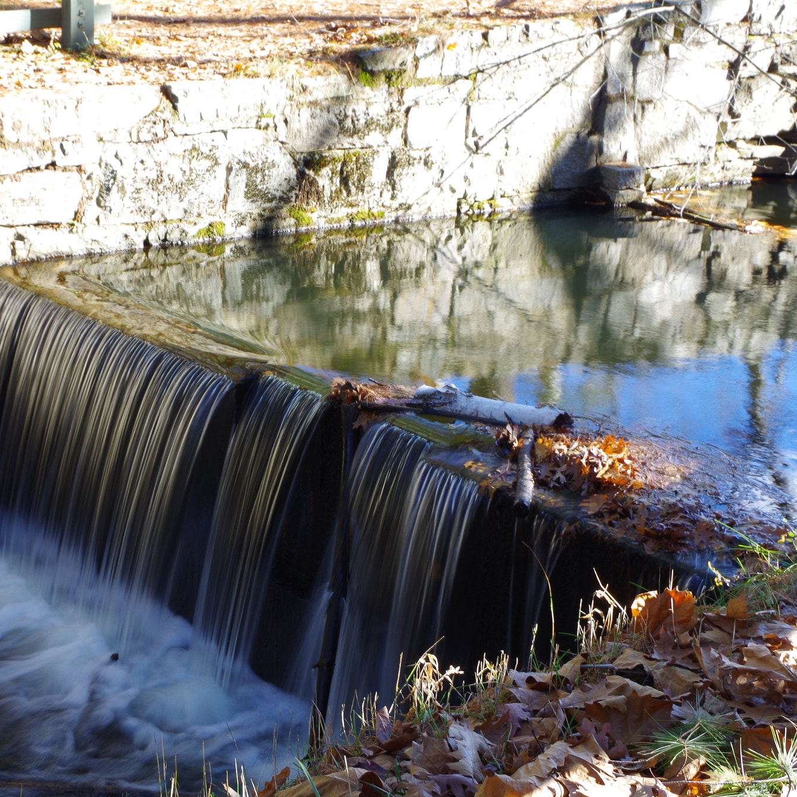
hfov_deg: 31.4
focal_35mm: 54
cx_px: 261
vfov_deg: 31.6
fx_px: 1407
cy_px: 399
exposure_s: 1/5
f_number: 16
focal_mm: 28.13
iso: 100
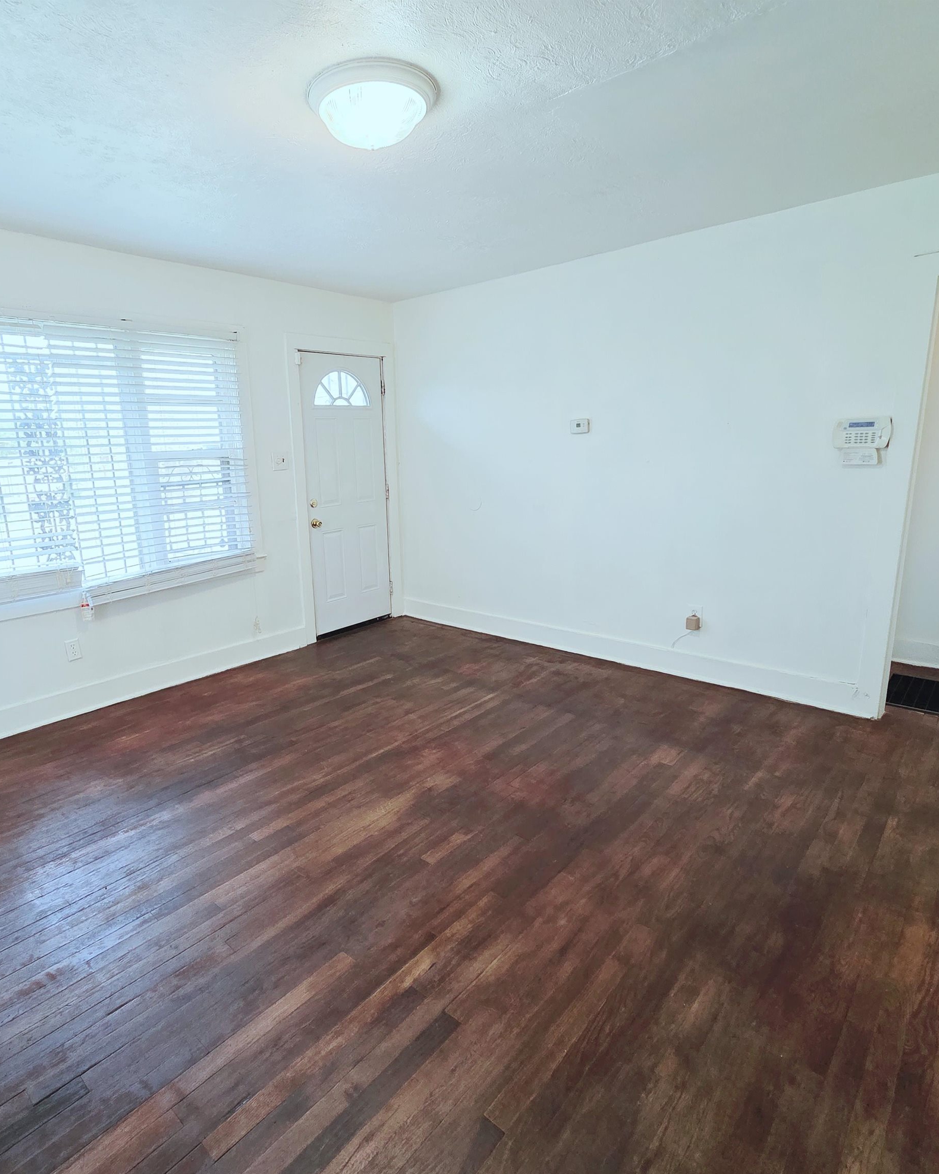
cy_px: 589
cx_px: 388
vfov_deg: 89.6
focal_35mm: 17
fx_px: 591
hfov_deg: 76.3
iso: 200
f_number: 2.2
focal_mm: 2.2
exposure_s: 1/120
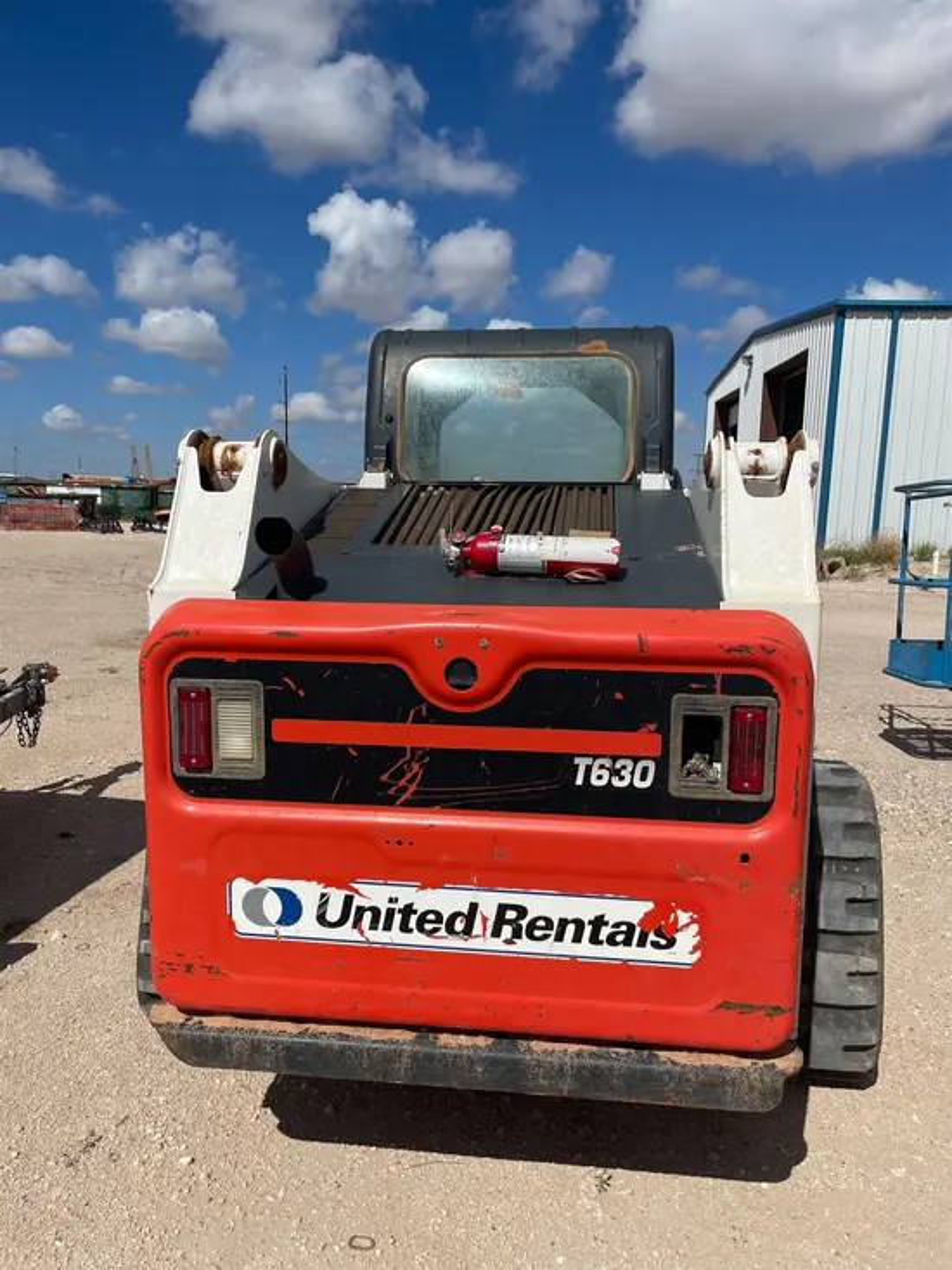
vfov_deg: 67.3
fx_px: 953
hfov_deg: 53.1
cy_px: 635
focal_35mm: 26
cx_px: 476
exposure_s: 1/10753
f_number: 1.6
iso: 50
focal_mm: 4.2
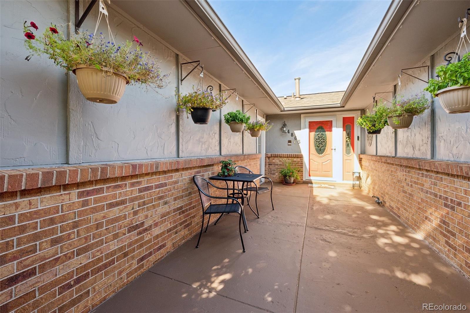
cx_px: 235
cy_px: 156
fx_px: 196
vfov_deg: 77.3
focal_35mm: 15
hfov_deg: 100.4
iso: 100
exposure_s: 1/10
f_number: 11
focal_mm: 15
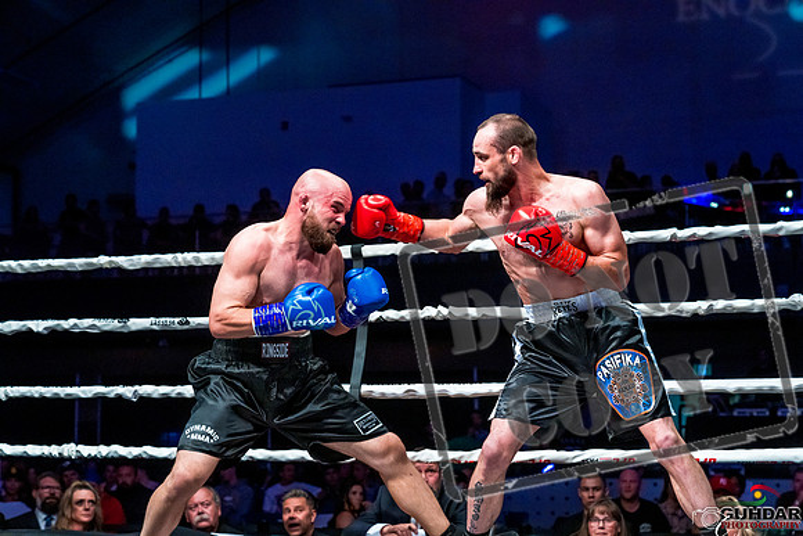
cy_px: 268
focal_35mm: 70
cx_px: 402
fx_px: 1562
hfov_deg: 28.8
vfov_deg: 19.5
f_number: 4
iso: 4000
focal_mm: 70
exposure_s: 1/1000
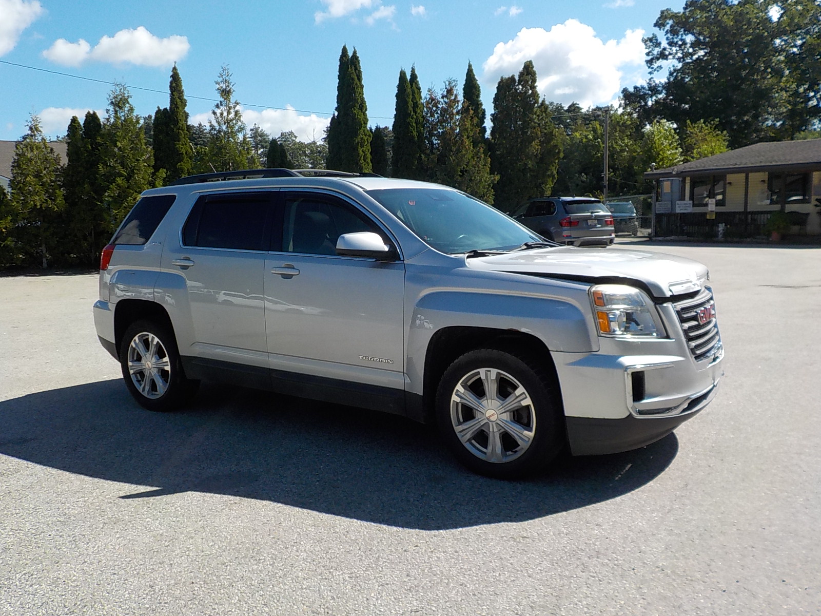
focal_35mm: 30
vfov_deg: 46.8
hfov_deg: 60.0
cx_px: 410
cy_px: 308
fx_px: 712
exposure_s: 1/1250
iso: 125
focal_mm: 4.1
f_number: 3.3
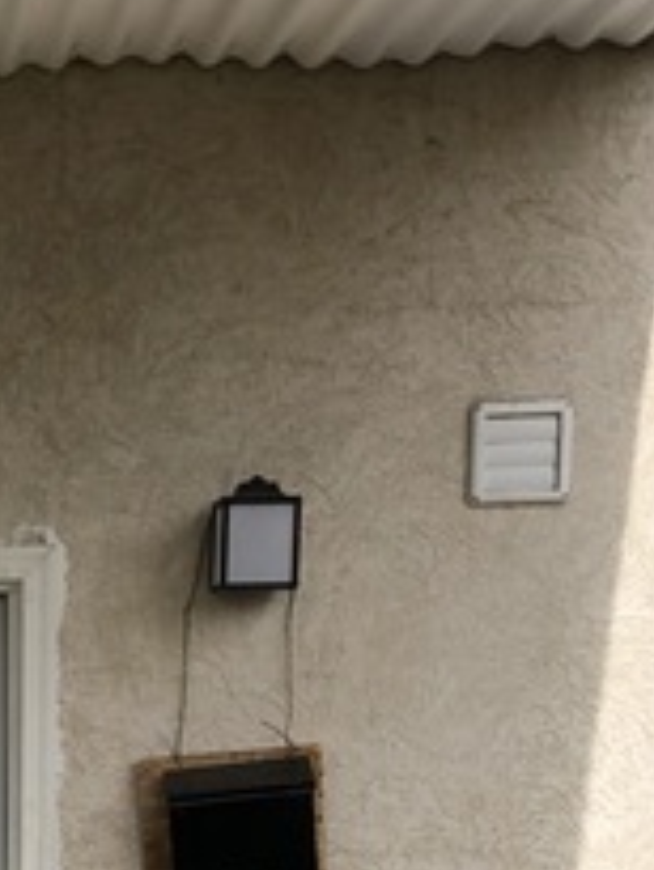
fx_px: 2290
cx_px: -319
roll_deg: +2.7
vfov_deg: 19.7
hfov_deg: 15.1
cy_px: 1144
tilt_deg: -7.1
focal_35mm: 91
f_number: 1.8
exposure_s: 1/1600
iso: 20
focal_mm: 3.99
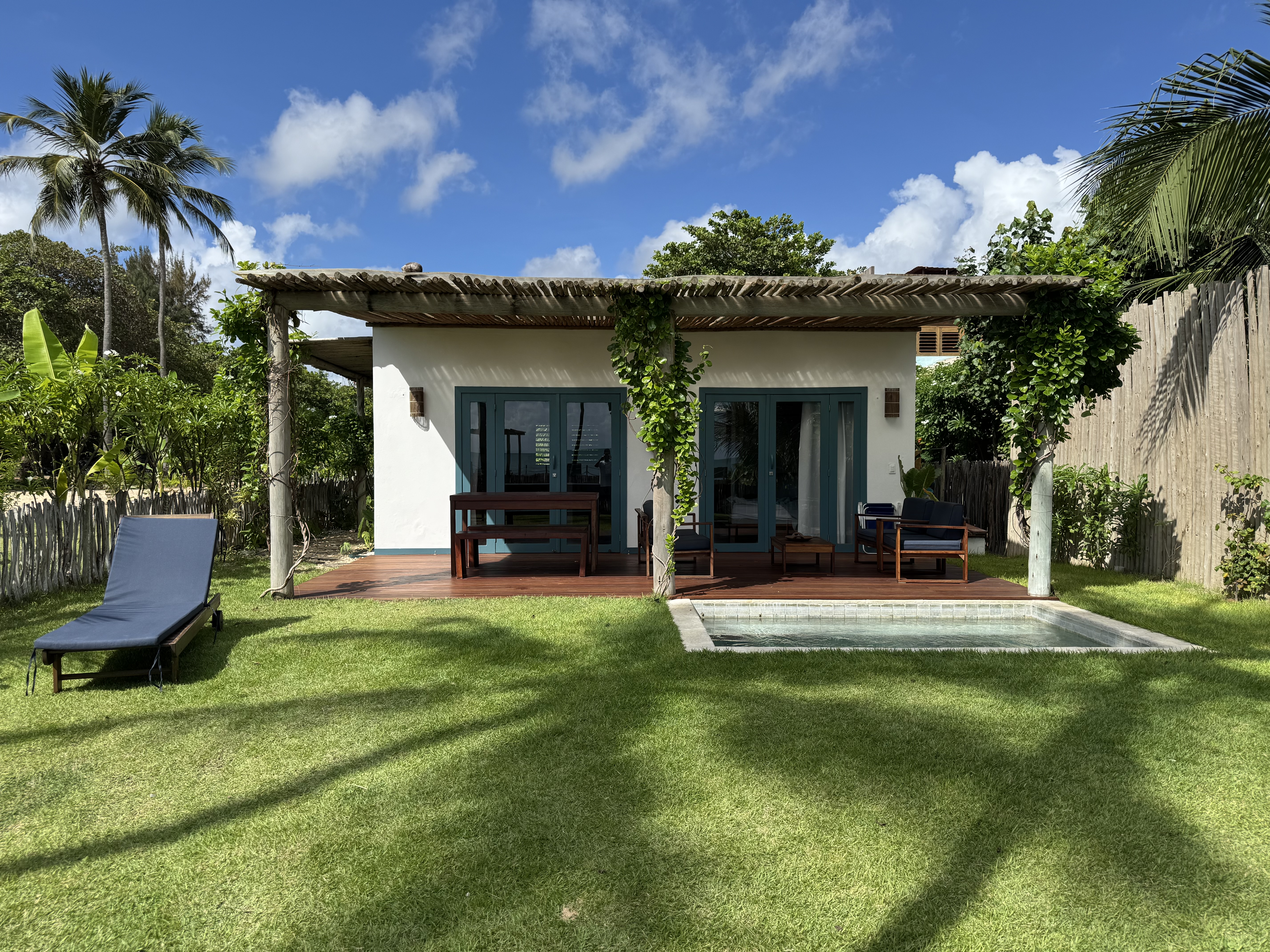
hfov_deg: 71.6
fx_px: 881
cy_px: 476
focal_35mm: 24
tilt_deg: -1.5
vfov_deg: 56.8
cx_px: 635
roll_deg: -0.1
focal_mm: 6.76
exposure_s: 1/4310
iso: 80
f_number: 1.78
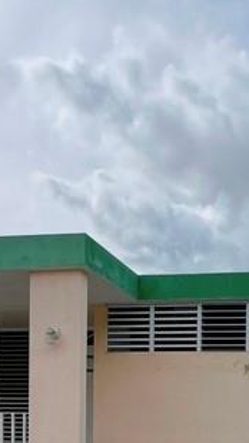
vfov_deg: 38.5
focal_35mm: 47
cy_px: 449
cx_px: 233
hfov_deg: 24.6
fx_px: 551
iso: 32
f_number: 1.8
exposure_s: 1/1429
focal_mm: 1.57
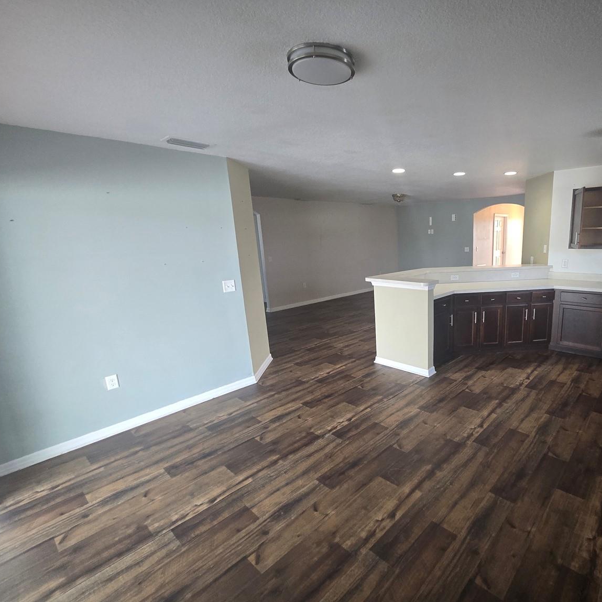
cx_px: 403
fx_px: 315
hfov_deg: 84.3
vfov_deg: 87.4
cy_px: 304
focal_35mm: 16
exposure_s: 1/60
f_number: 2.2
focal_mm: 2.2
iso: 320
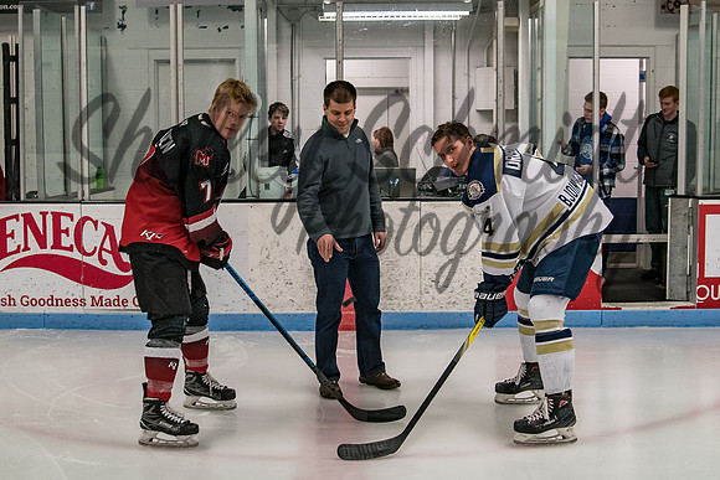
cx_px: 349
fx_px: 980
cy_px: 206
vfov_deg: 27.5
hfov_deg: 40.3
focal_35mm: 49
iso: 1250
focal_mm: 28
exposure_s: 1/250
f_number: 4
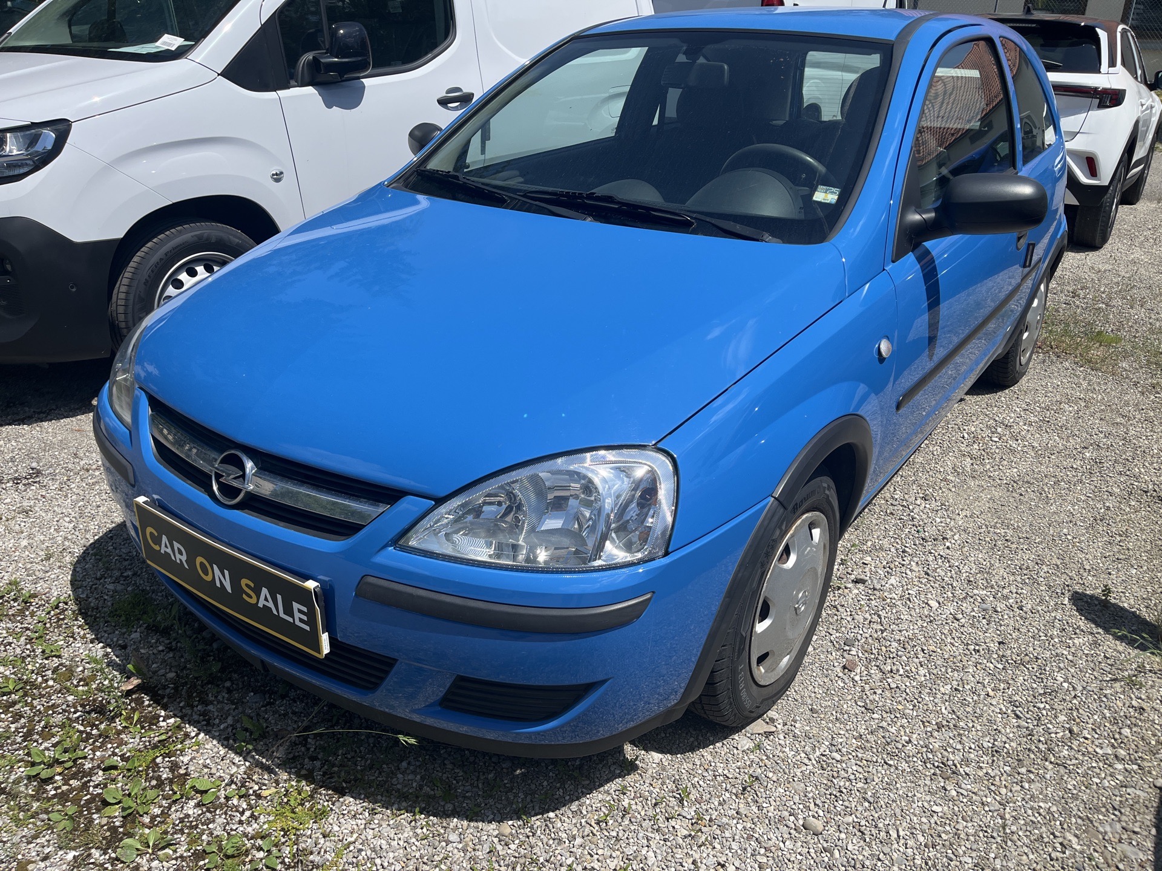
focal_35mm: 26
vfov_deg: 53.1
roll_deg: -0.1
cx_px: 581
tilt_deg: -24.8
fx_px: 873
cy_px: 436
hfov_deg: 67.3
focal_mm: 5.1
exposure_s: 1/4149
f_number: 1.6
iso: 50
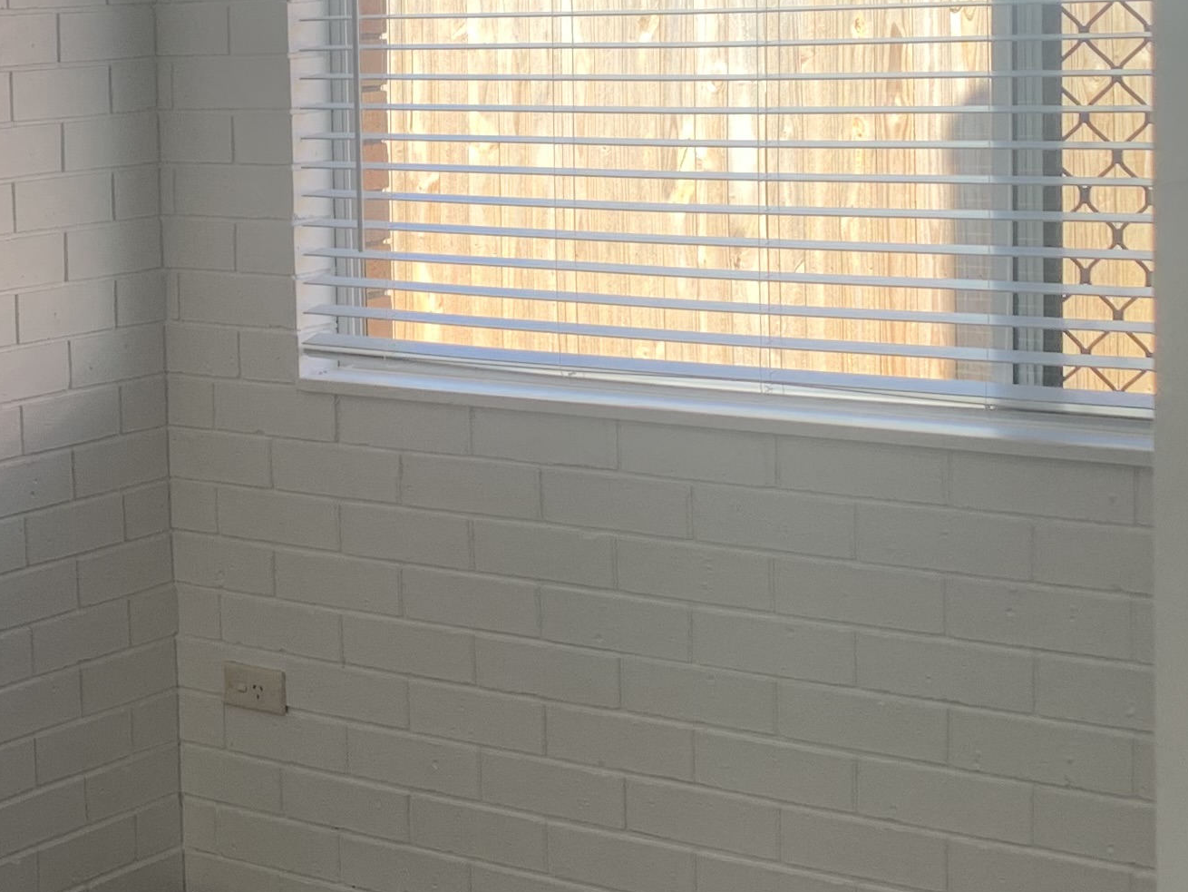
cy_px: 259
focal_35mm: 80
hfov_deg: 23.0
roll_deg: +2.7
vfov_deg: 18.4
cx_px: -105
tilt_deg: -3.5
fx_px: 2746
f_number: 1.8
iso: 25
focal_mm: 4.25
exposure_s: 1/127
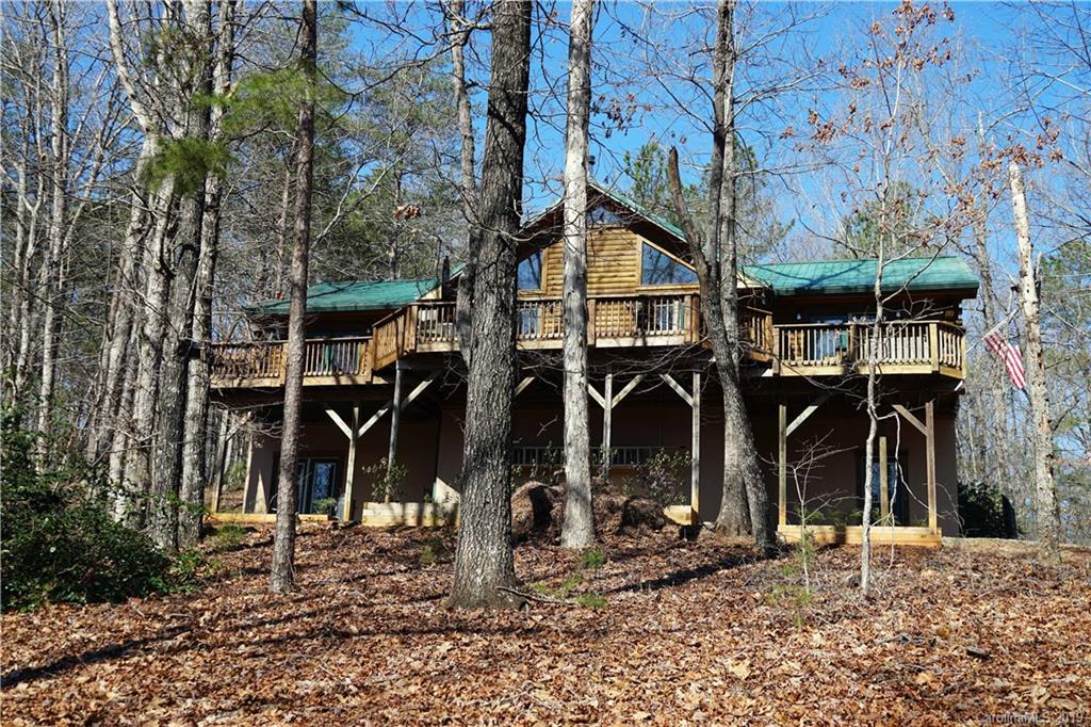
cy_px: 364
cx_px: 546
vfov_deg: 31.9
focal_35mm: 42
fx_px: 1272
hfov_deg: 46.4
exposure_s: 1/320
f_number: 5
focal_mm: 28
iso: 100
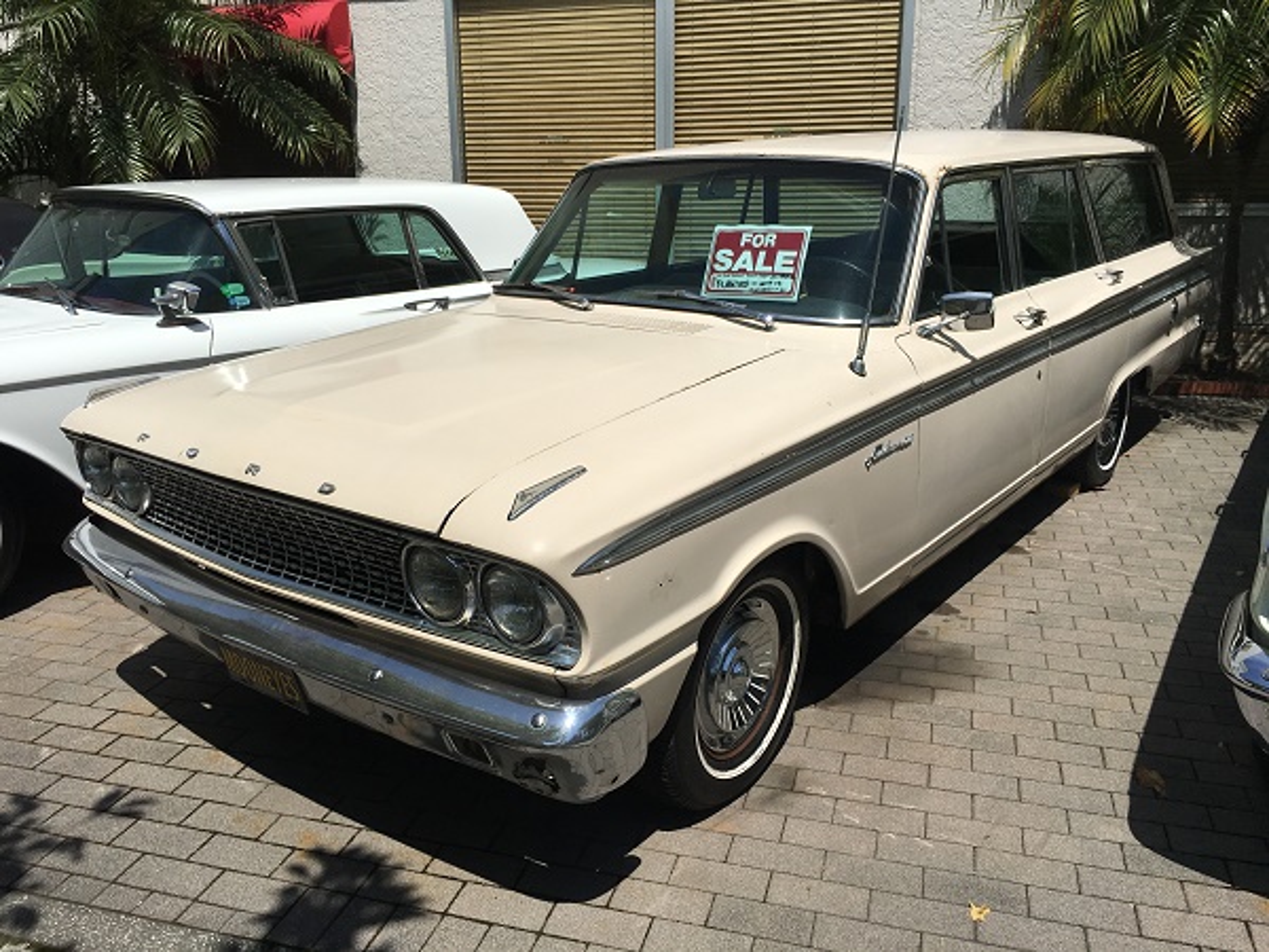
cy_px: 476
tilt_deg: -14.5
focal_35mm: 29
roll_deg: +0.2
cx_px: 634
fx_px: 1063
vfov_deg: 48.2
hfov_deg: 61.7
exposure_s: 1/4049
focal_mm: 4.15
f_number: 2.2
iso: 25
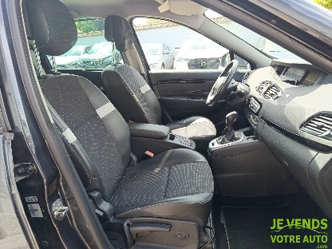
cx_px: 166
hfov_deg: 71.6
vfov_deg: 56.8
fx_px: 230
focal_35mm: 24
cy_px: 124
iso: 74
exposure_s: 1/100
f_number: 1.7
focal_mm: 5.24
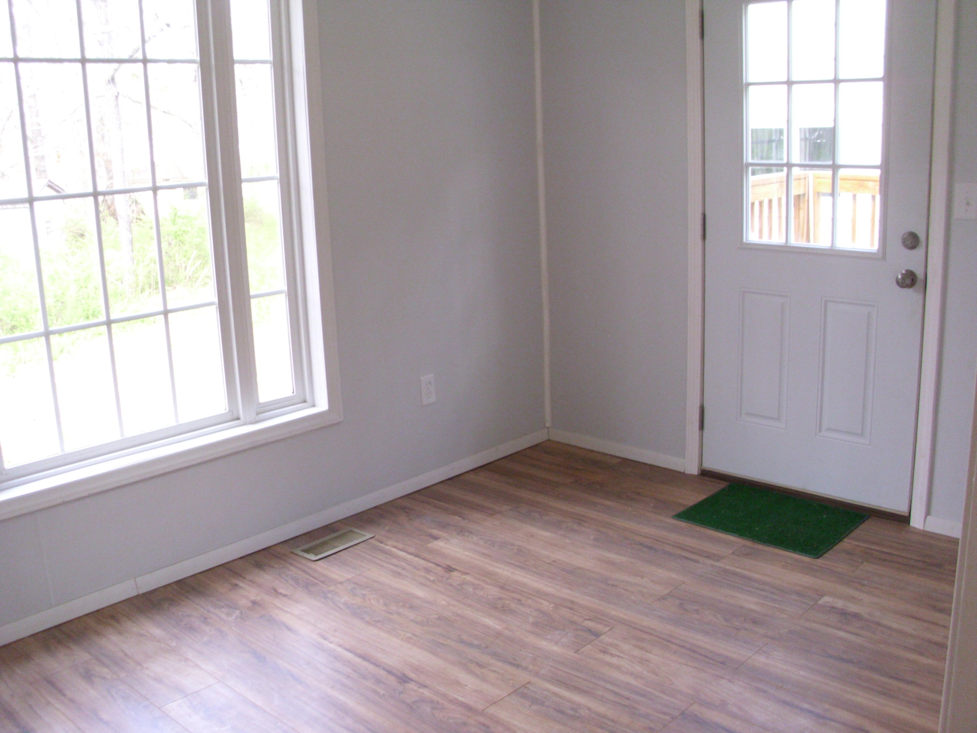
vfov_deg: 37.7
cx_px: 488
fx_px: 1073
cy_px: 366
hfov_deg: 49.0
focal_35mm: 38
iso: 200
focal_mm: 6.36
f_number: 3
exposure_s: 1/60
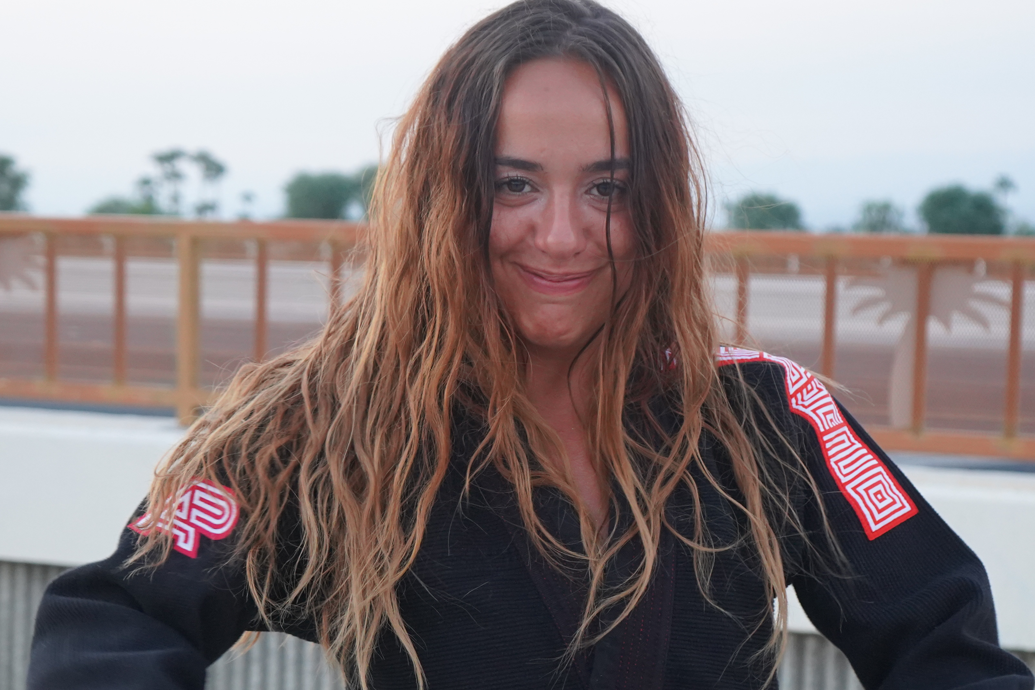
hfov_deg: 27.7
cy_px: 500
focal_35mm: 73
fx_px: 2099
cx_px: 567
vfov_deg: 18.6
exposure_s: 1/160
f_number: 4
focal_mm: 39
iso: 3200
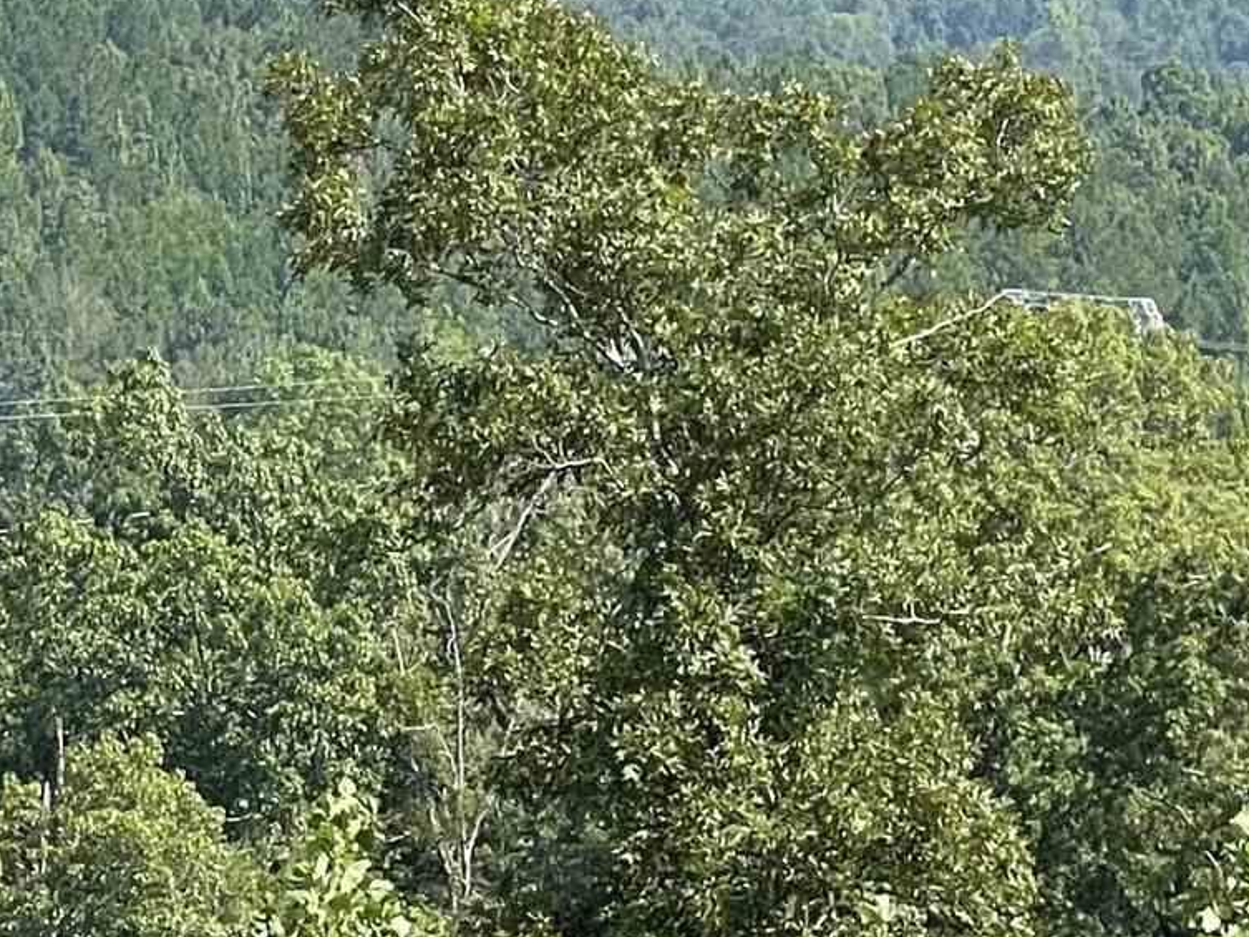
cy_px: -38
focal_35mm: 261
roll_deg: -2.0
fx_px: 9419
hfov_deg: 7.5
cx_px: 1738
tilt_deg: -3.4
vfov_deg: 5.7
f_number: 2.2
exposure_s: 1/1043
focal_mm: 7.5
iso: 20
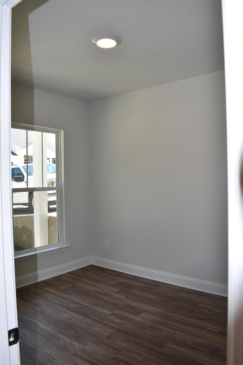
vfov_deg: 67.4
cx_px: 122
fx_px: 273
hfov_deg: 47.9
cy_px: 182
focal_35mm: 27
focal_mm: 18
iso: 200
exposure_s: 1/125
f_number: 5.6
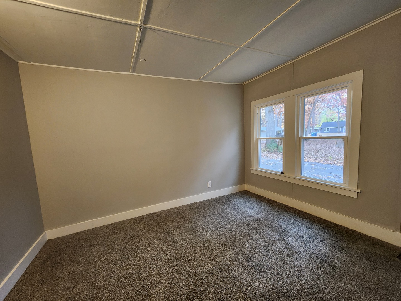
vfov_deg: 89.9
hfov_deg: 106.2
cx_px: 200
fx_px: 151
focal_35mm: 13
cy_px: 150
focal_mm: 2.2
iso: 500
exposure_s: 1/30
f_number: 2.2
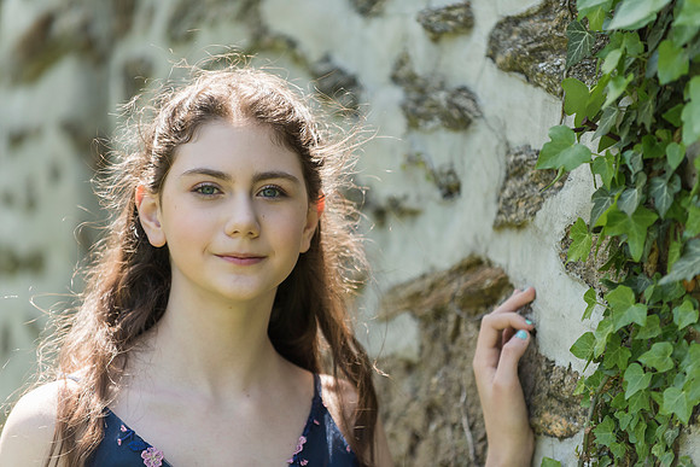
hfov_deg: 10.3
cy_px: 234
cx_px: 350
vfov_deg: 6.9
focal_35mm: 200
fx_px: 3890
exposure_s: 1/1250
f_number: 3.2
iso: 400
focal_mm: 200
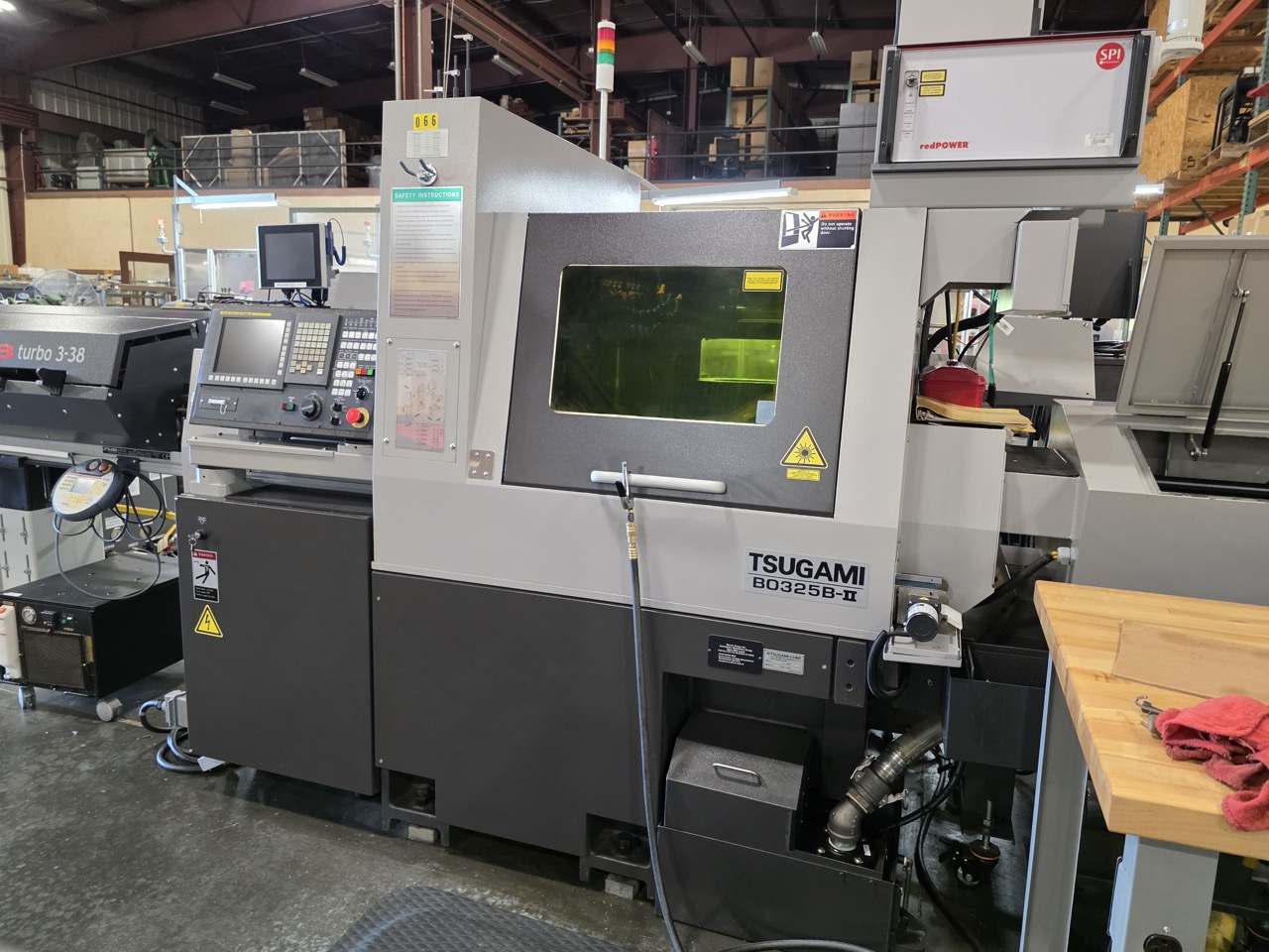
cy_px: 476
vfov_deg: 58.9
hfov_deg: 73.9
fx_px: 843
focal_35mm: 23
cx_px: 634
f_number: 1.7
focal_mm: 6.3
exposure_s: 1/120
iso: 800
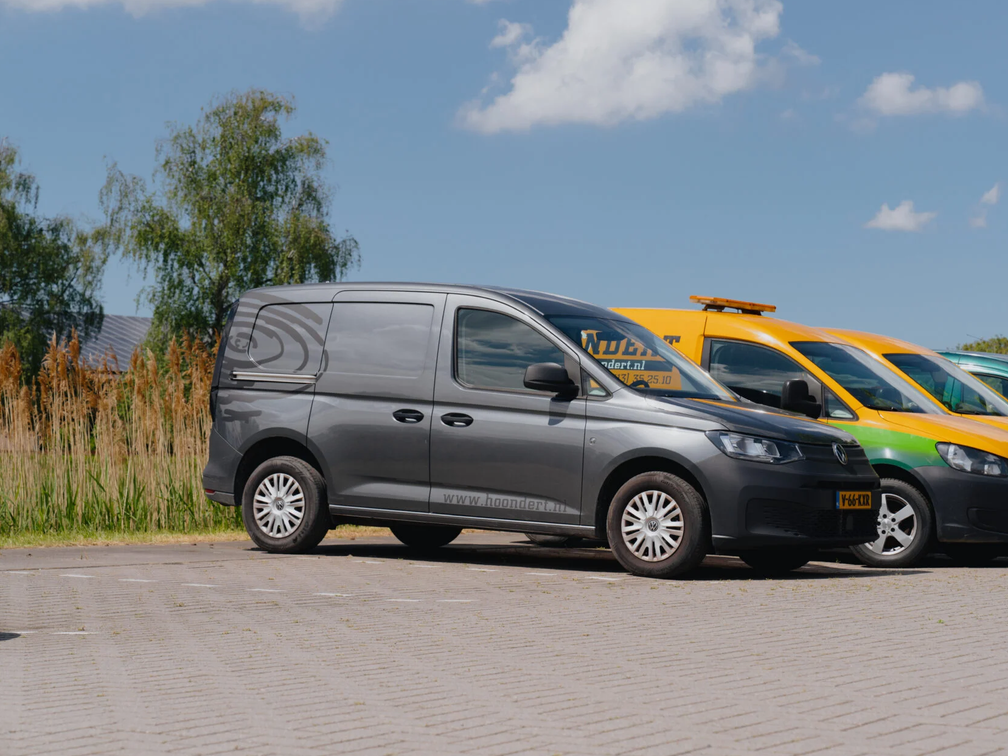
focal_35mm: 78
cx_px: 583
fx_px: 2271
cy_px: 375
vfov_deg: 18.9
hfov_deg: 25.0
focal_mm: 70
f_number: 6.3
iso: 250
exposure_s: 1/1250
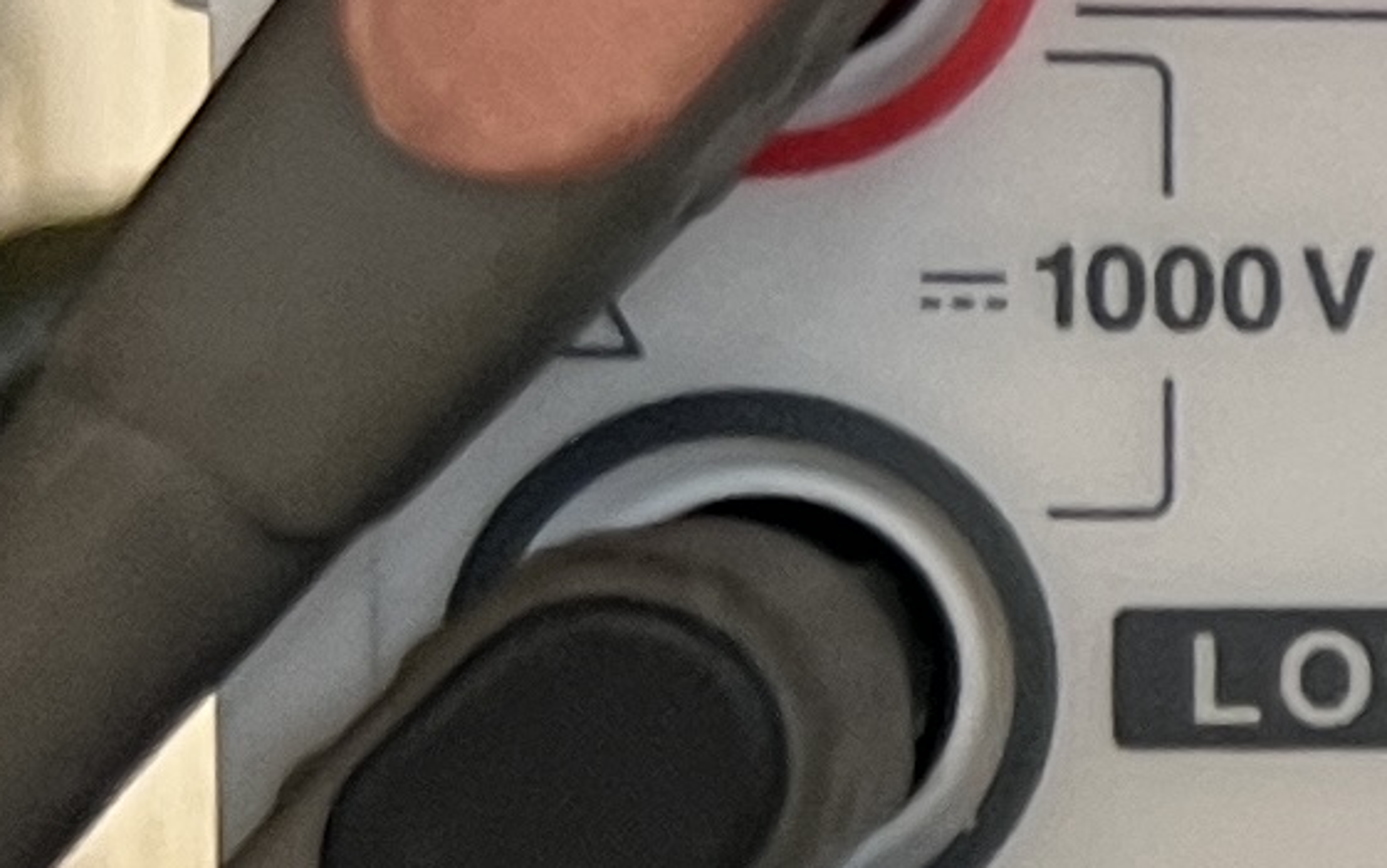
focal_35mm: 198
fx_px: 7487
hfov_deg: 8.8
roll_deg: -0.6
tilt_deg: -4.2
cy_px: 361
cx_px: 4121
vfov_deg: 6.6
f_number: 1.5
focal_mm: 5.7
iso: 100
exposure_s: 1/50
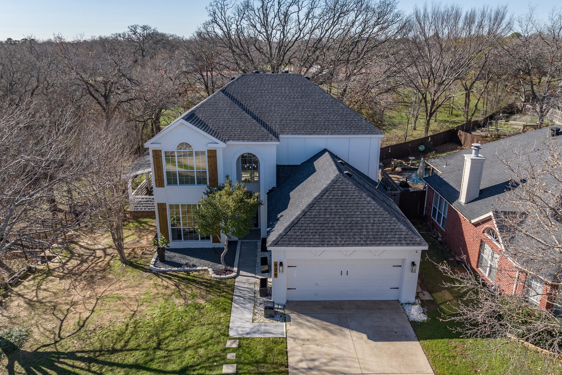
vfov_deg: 46.4
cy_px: 203
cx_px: 277
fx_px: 437
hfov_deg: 65.5
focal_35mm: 28
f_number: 2.8
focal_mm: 12.29
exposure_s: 1/160
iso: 160
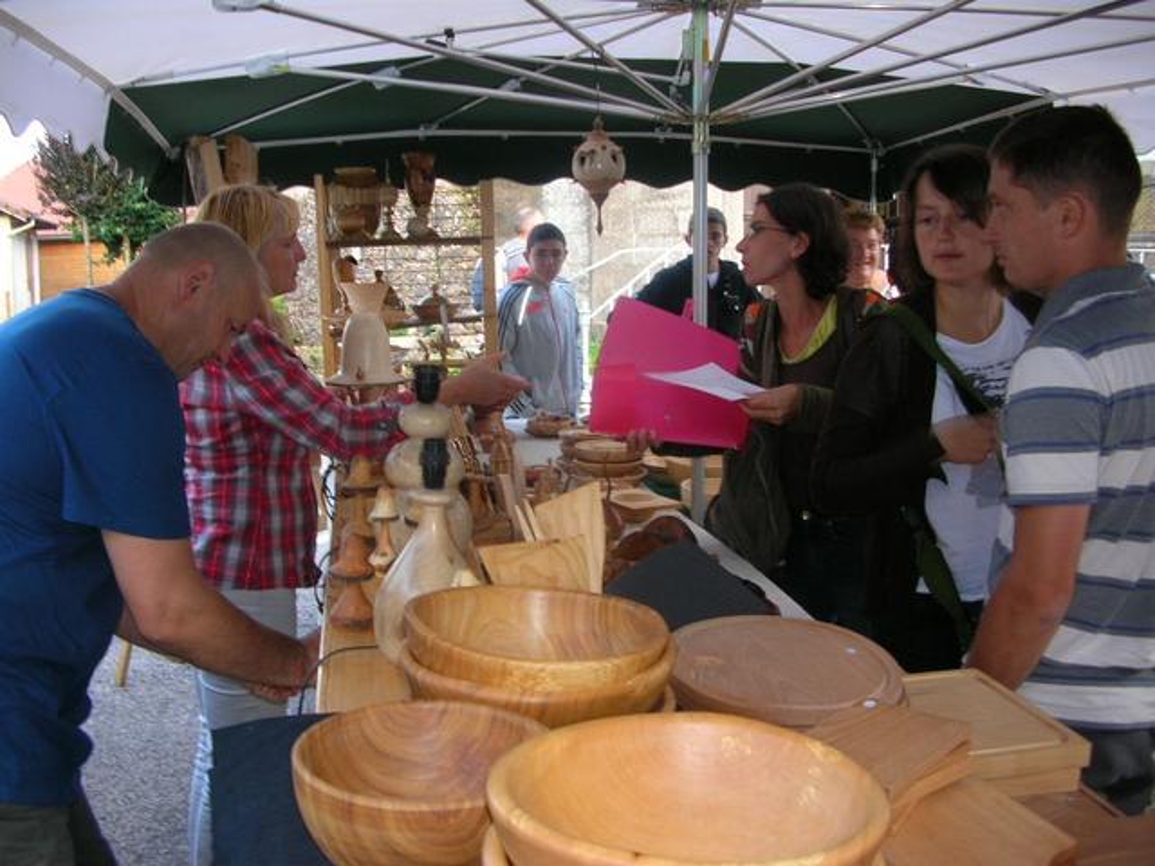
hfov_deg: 52.6
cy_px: 433
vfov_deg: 40.7
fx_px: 1168
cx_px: 578
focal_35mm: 35
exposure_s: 1/30
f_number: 2.8
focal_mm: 5.8
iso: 50
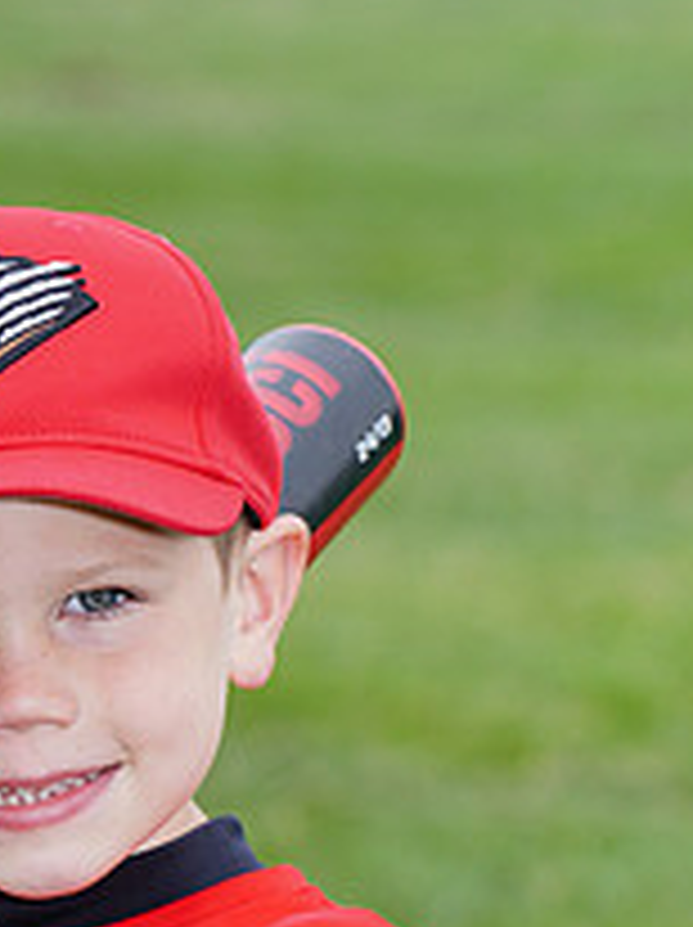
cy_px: 1026
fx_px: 14498
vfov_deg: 3.7
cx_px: 119
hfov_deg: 2.7
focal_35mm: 542
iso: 200
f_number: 9
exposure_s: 1/250
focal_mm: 200
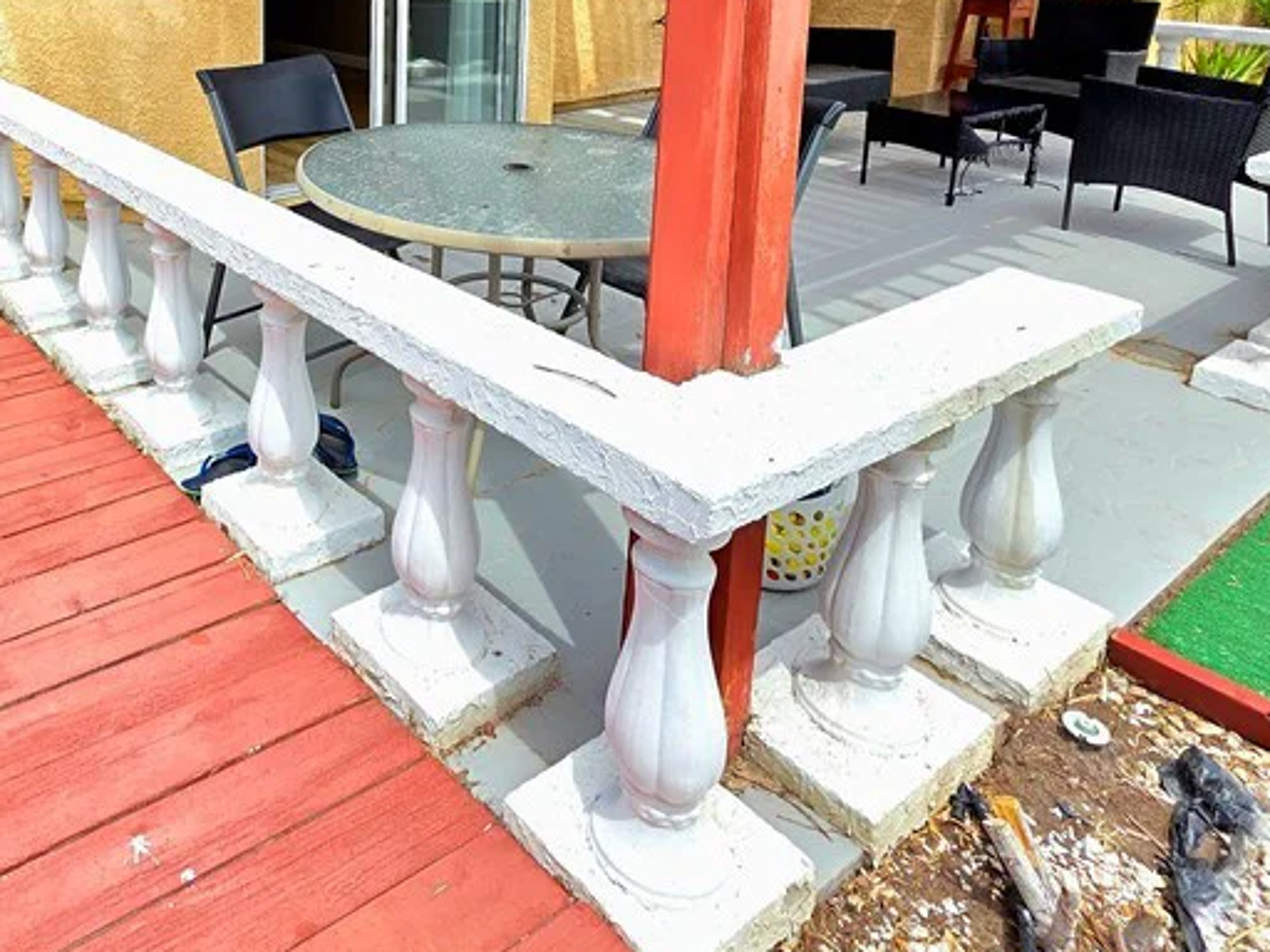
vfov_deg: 46.8
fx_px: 954
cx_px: 255
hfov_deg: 61.8
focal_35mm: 26
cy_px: 64
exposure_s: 1/769
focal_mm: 2.2
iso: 40
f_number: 1.9
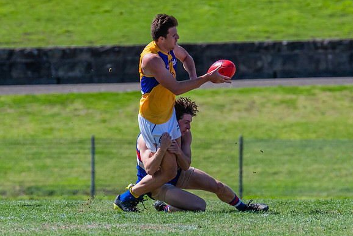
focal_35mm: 968
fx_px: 9494
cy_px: 96
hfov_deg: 2.1
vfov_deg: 1.4
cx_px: 115
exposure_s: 1/2000
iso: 800
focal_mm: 420
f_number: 6.3
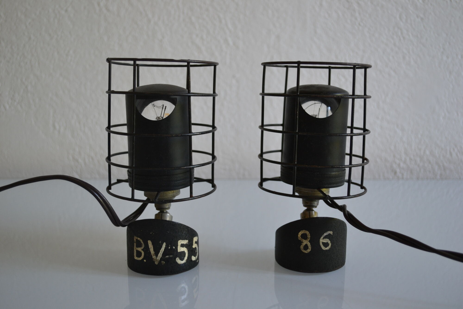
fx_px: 502
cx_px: 232
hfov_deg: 49.6
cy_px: 154
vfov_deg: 34.2
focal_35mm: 39
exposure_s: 1/25
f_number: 4.2
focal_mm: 26
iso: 400
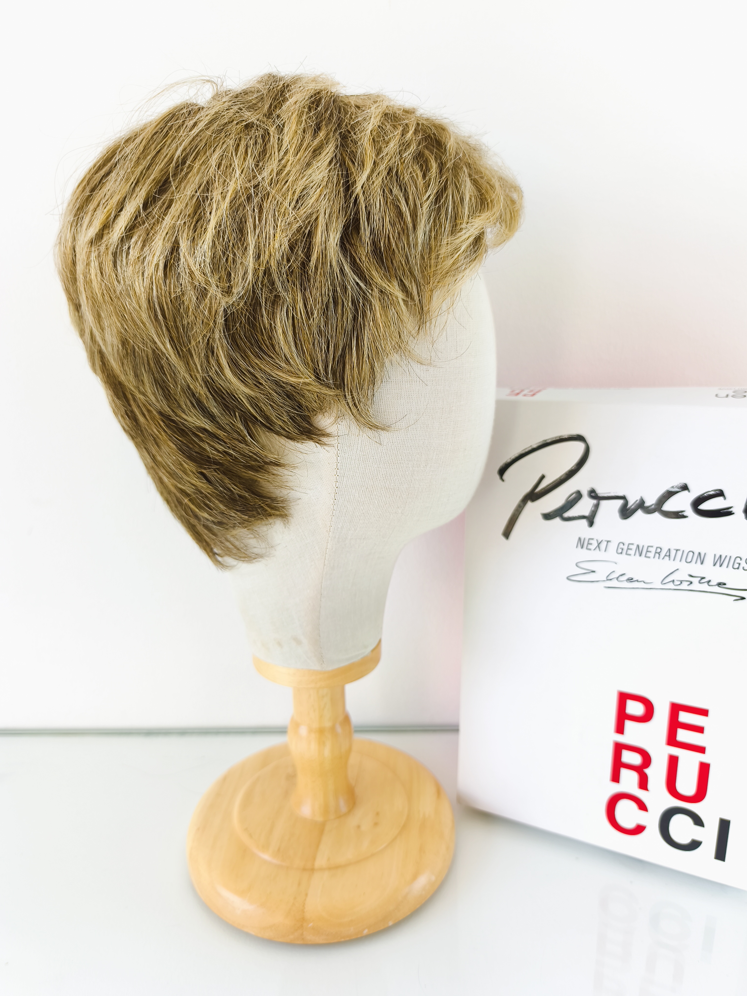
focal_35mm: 23
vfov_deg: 73.9
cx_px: 374
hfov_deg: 58.9
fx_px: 662
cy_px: 498
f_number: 1.65
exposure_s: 1/30
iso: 50
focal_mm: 6.14
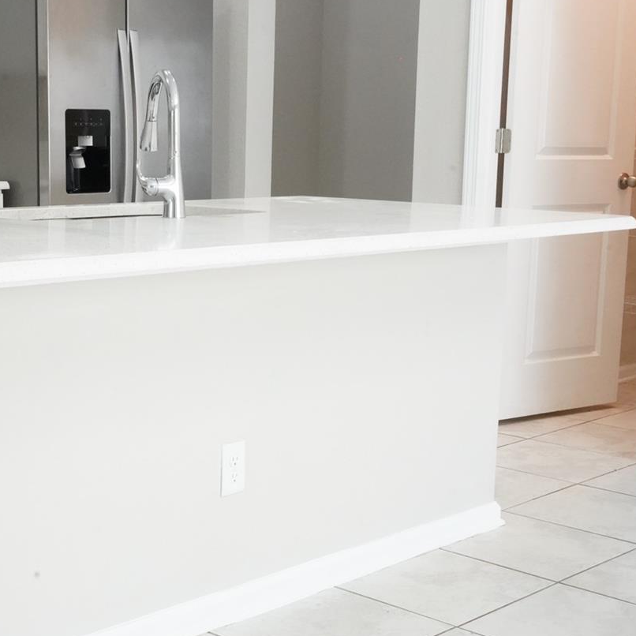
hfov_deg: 28.5
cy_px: 360
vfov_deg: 29.0
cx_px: 142
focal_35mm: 59
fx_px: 1226
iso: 12800
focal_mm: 35
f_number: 18
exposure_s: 1/60
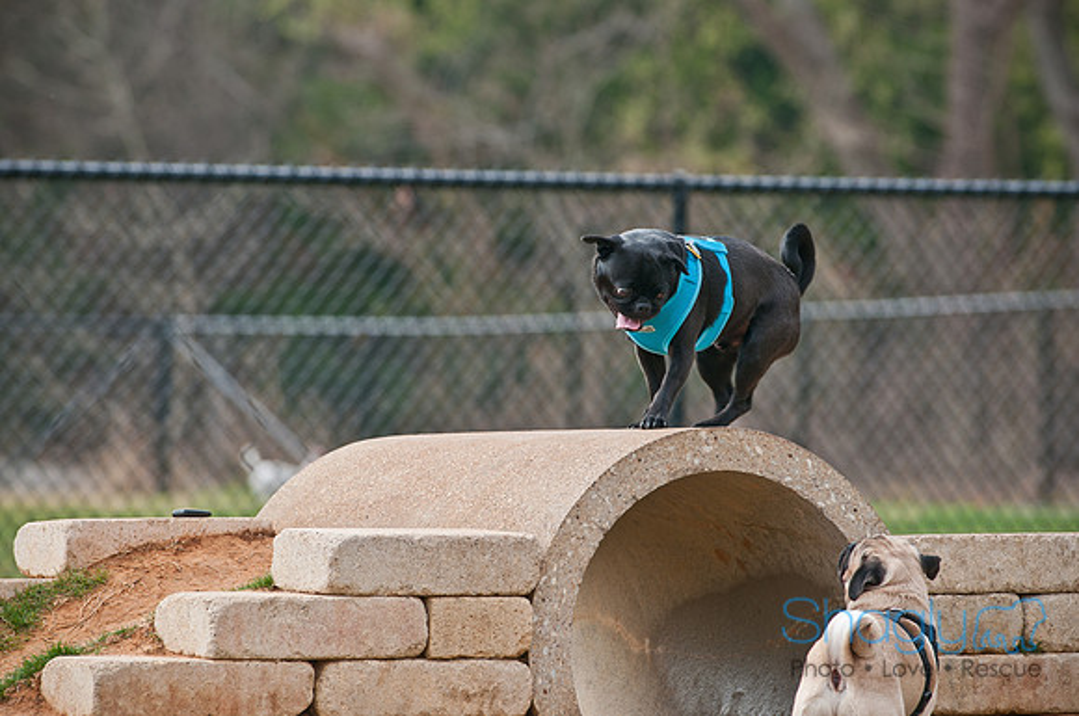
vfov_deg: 4.6
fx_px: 8979
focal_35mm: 300
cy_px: 358
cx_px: 540
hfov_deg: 6.9
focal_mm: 200
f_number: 5
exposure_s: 1/320
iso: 200
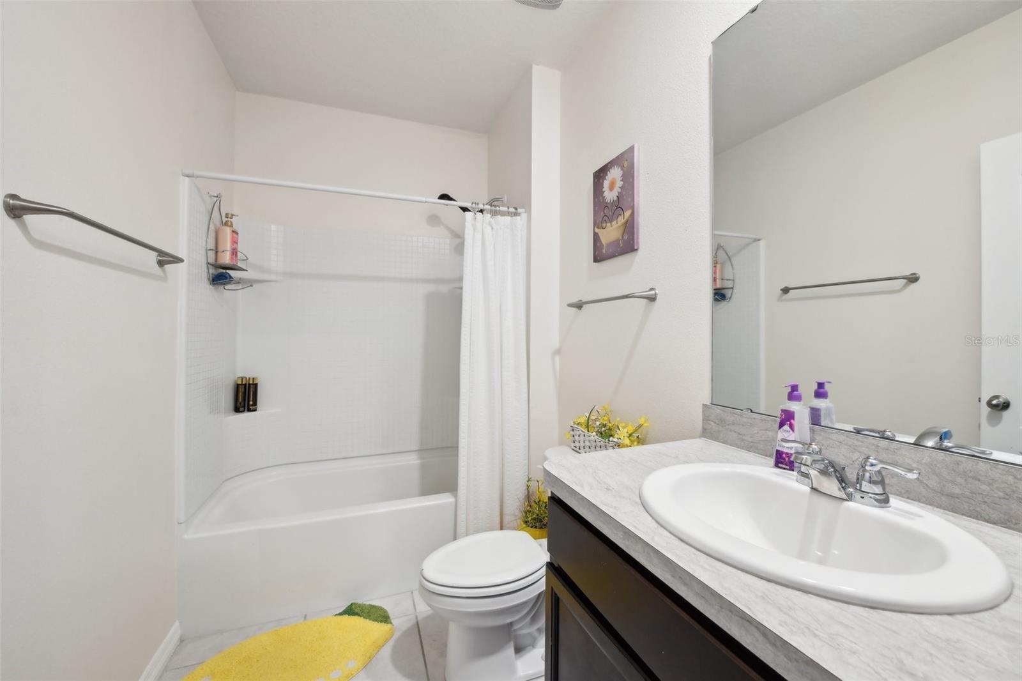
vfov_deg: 81.2
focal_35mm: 14
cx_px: 511
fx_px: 397
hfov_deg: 104.3
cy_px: 340
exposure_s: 1/8
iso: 400
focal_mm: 14
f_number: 8
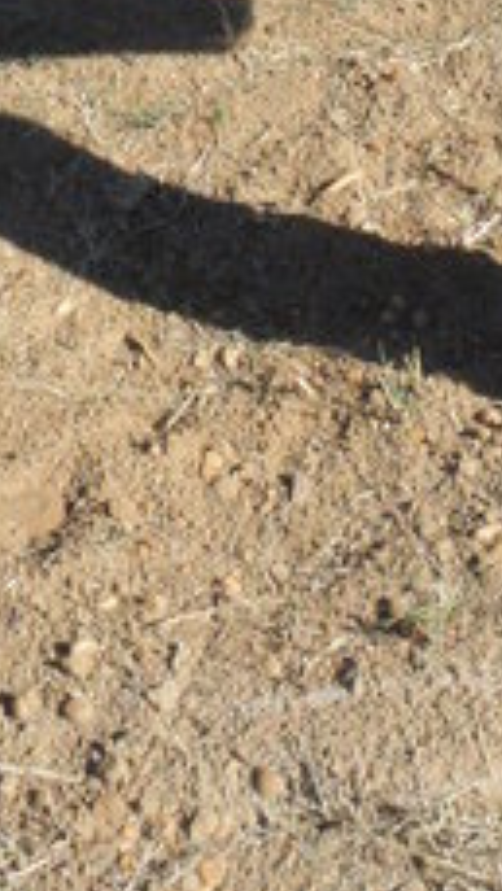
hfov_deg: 12.1
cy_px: -233
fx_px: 2340
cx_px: 533
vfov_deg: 20.0
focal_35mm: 99
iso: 200
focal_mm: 4.6
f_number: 6.3
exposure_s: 1/800
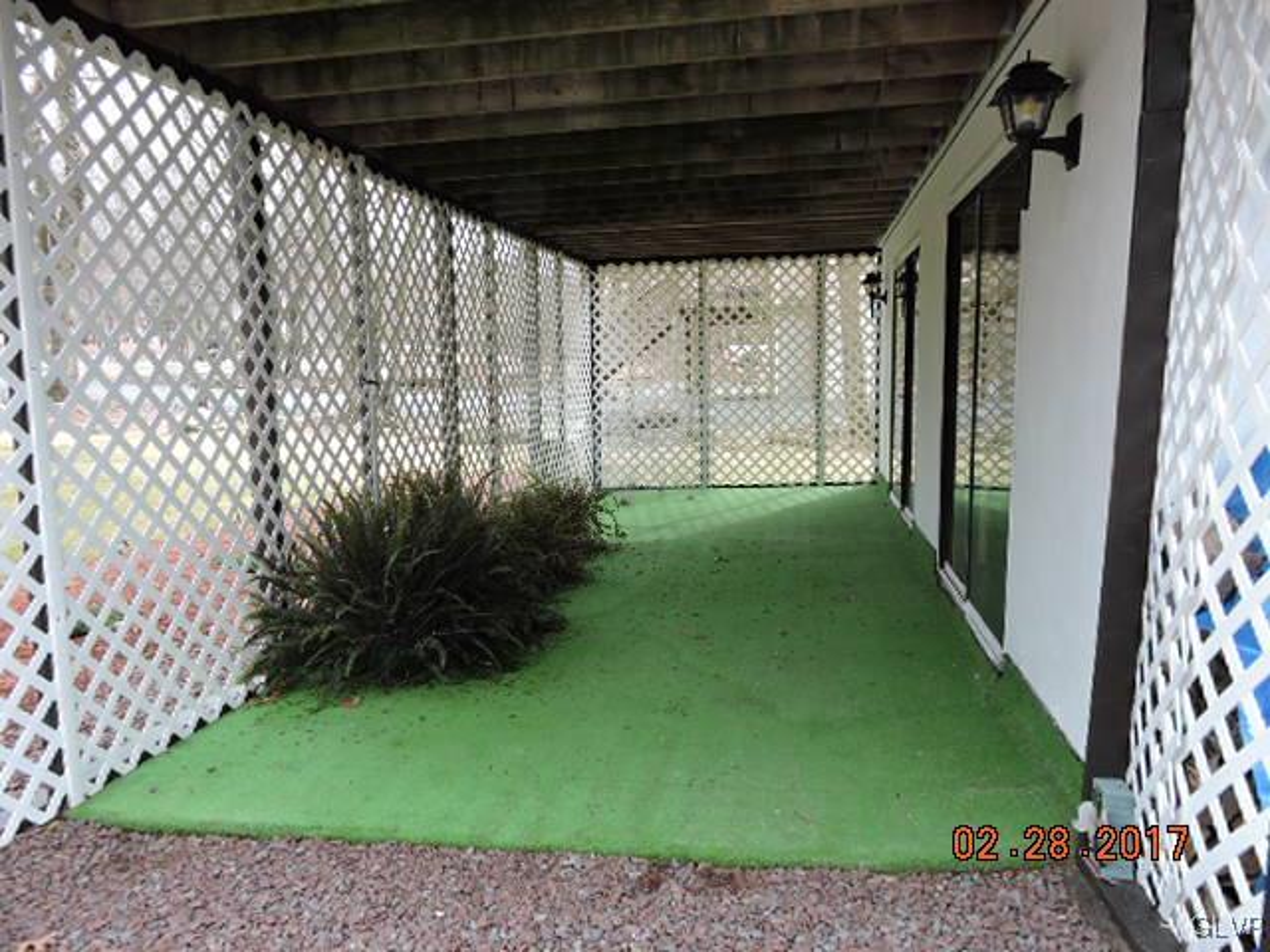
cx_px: 635
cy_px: 476
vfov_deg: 56.8
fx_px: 881
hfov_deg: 71.6
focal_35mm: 24
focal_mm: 4.3
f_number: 3.3
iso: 100
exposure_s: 1/80
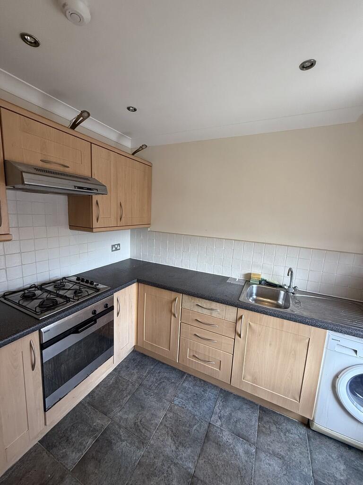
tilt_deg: -9.3
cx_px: 182
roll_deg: -2.9
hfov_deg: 85.7
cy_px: 242
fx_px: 196
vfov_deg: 102.1
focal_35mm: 14
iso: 200
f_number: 2.2
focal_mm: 2.22
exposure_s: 1/100
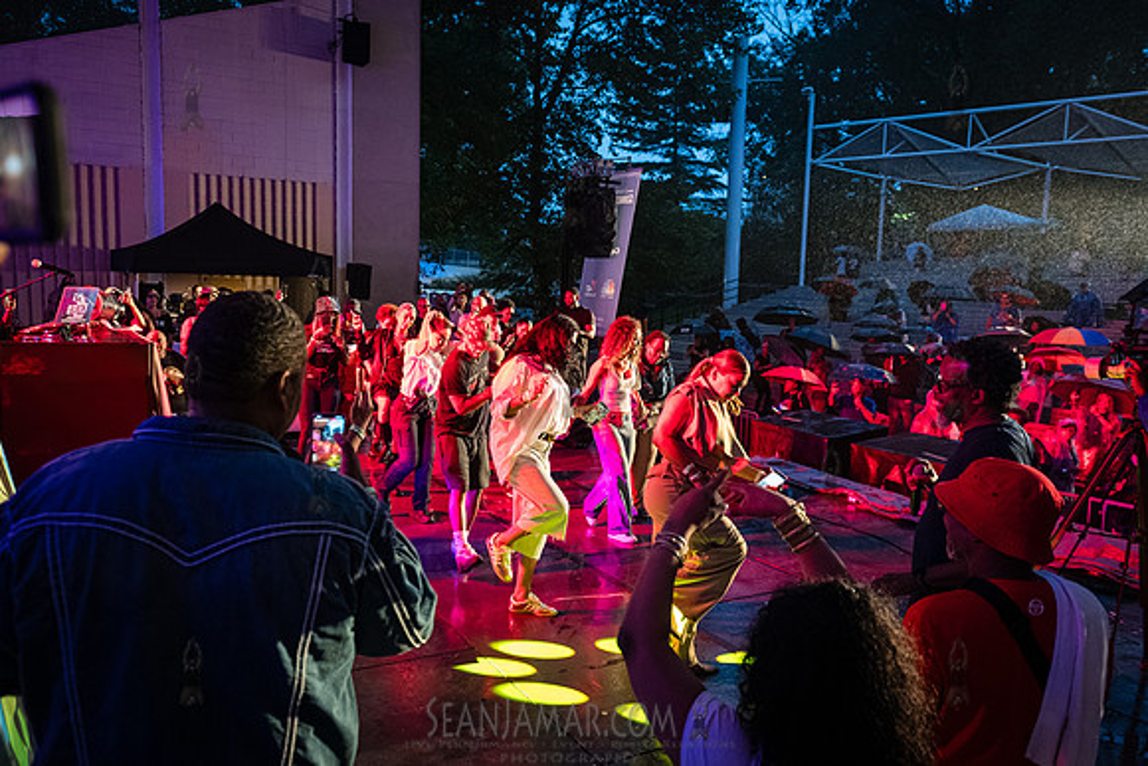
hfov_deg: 67.0
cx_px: 531
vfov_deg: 47.7
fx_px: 867
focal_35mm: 27
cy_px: 379
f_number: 3.5
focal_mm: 24
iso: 8000
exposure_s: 1/160
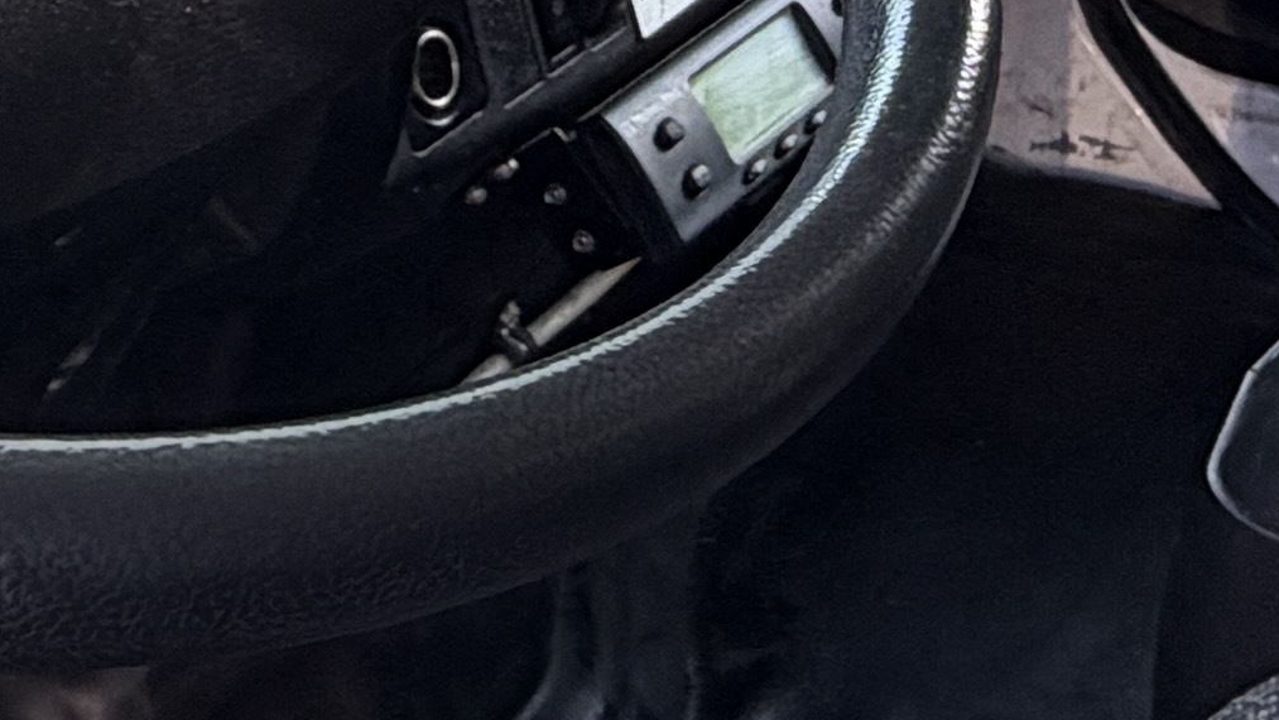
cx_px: 658
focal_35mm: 86
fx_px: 2917
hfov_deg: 24.7
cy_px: -253
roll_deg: +0.9
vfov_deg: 13.5
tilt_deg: -14.6
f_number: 2.2
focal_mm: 2.22
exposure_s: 1/121
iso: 64
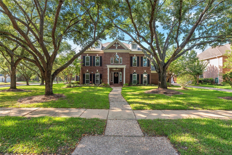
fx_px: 110
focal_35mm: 17
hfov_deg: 93.3
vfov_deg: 70.5
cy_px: 78
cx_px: 116
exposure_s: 1/30
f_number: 8
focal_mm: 17
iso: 140
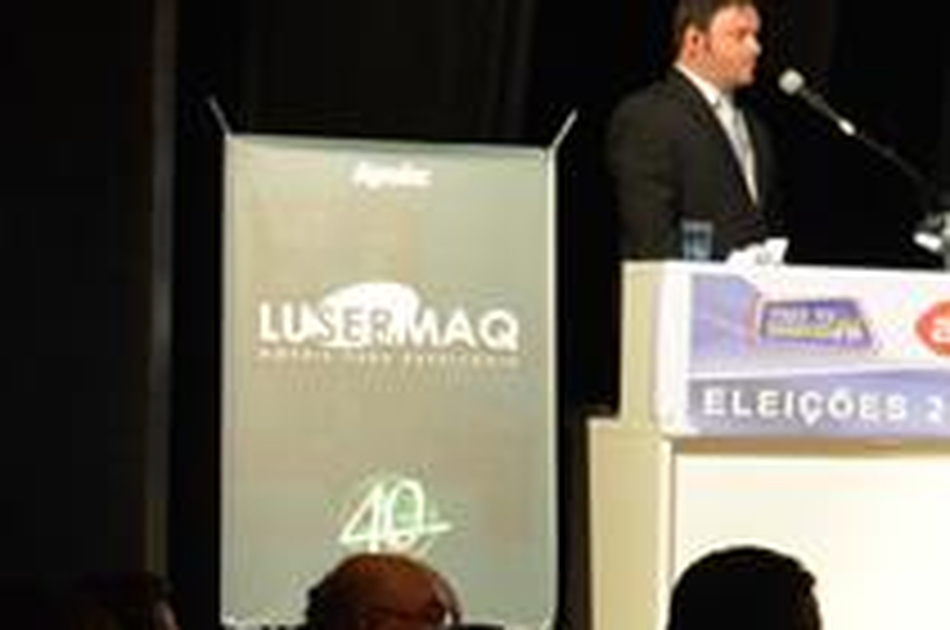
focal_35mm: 171
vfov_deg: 8.0
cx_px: 1945
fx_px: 4506
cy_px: 572
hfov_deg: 10.9
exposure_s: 1/30
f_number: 3.8
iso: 2200
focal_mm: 20
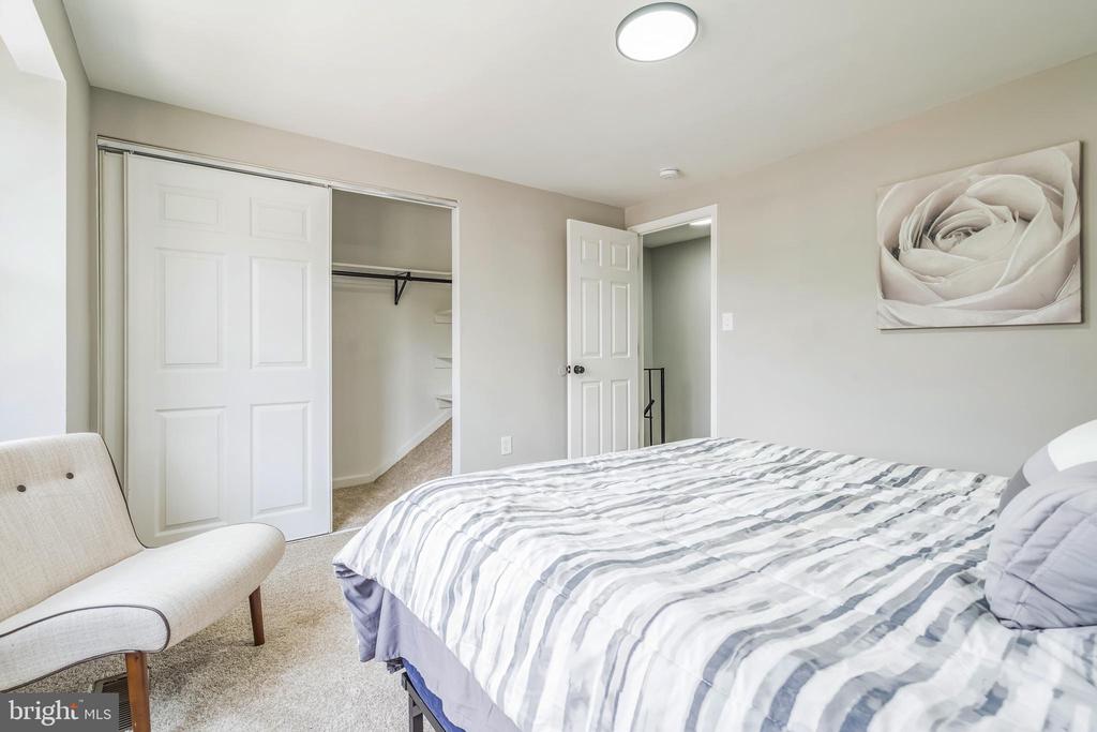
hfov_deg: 96.7
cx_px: 548
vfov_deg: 73.8
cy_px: 366
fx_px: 488
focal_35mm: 16
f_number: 8
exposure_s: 1/13
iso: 400
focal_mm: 16
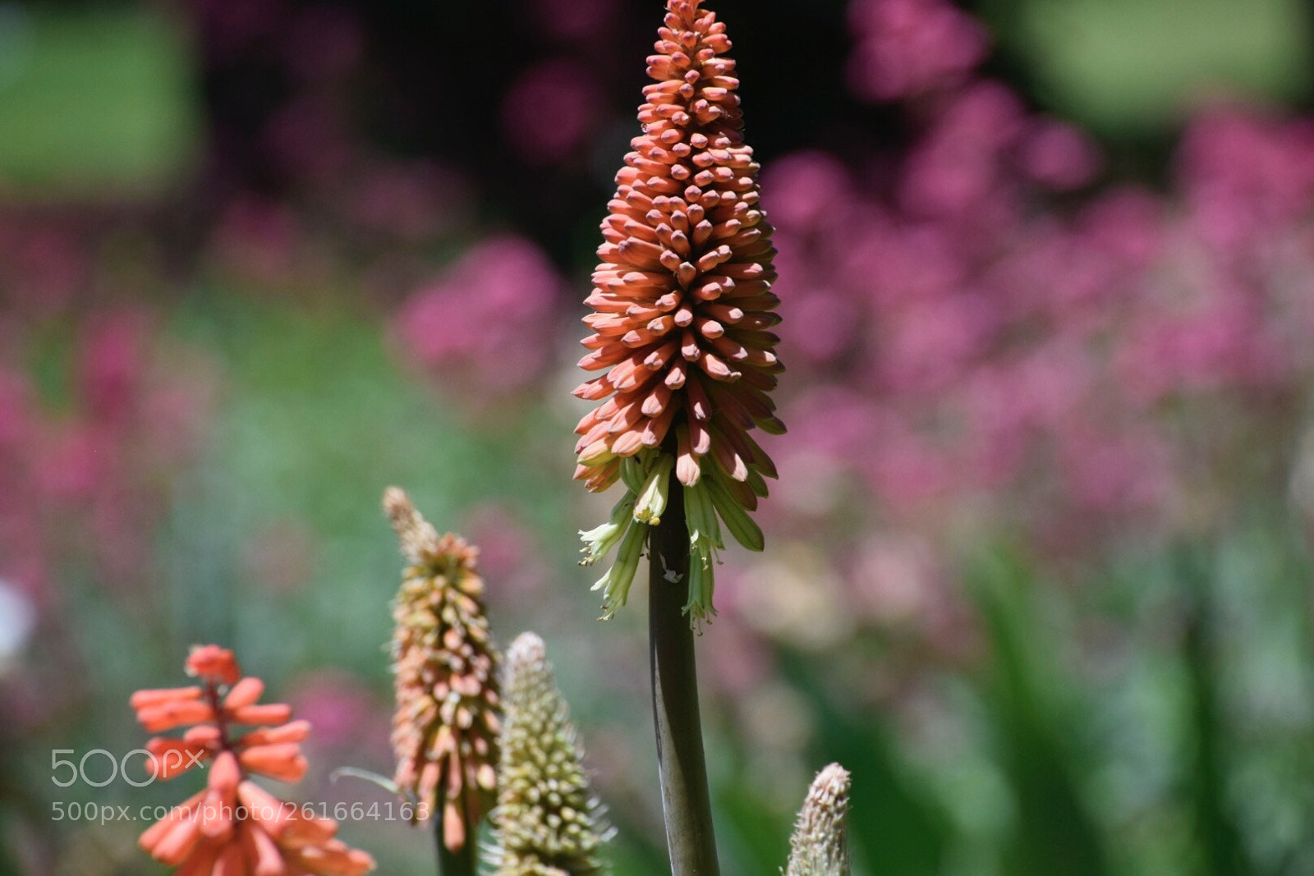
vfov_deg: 3.1
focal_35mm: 450
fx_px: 16425
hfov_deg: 4.6
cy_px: 438
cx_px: 657
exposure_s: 1/200
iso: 400
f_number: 8
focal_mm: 300
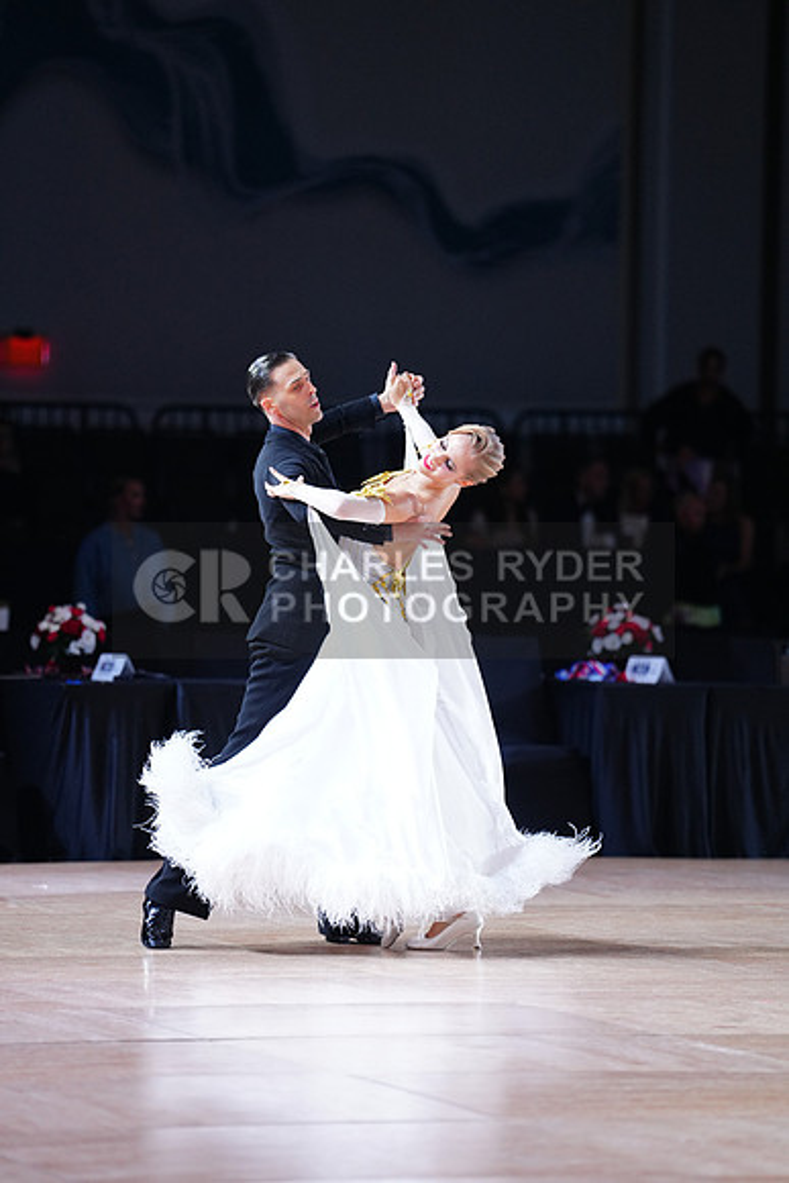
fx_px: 6571
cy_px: 592
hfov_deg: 6.9
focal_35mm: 200
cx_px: 394
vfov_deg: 10.3
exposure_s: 1/500
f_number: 2.8
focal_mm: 200
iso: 1250
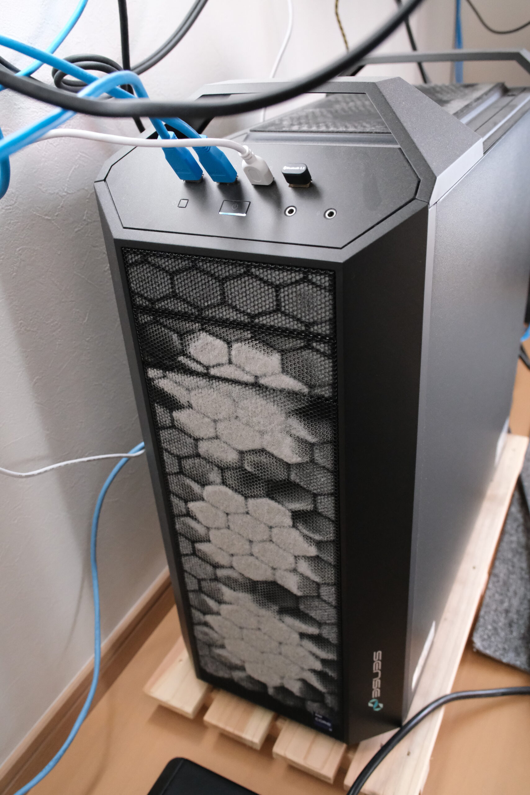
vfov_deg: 60.3
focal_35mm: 31
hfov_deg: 42.3
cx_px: 265
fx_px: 684
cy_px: 398
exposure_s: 1/90
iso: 6400
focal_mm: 20.4
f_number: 4.5
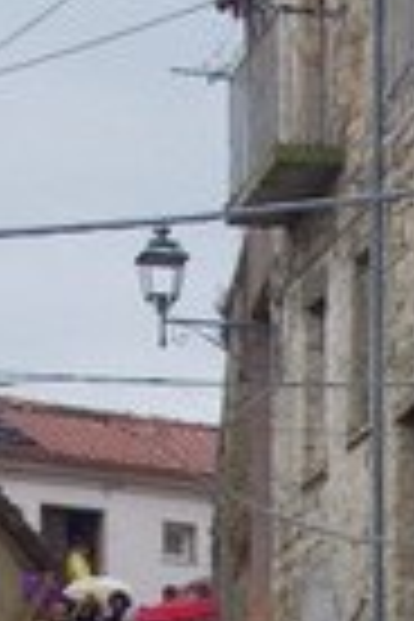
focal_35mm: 201
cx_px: 524
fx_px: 3464
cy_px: 976
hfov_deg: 6.8
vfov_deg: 9.9
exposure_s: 1/250
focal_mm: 37
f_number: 8
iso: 640
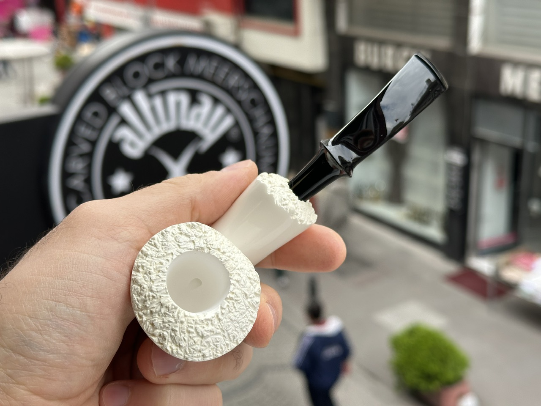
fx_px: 750
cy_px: 203
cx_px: 270
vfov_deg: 30.3
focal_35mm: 48
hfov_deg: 39.7
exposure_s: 1/1157
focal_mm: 6.86
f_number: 1.78
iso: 64
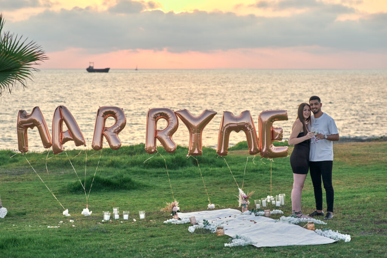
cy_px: 129
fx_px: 914
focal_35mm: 85
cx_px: 194
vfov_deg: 16.1
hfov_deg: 23.9
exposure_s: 1/320
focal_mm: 85
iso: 100
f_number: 2.8
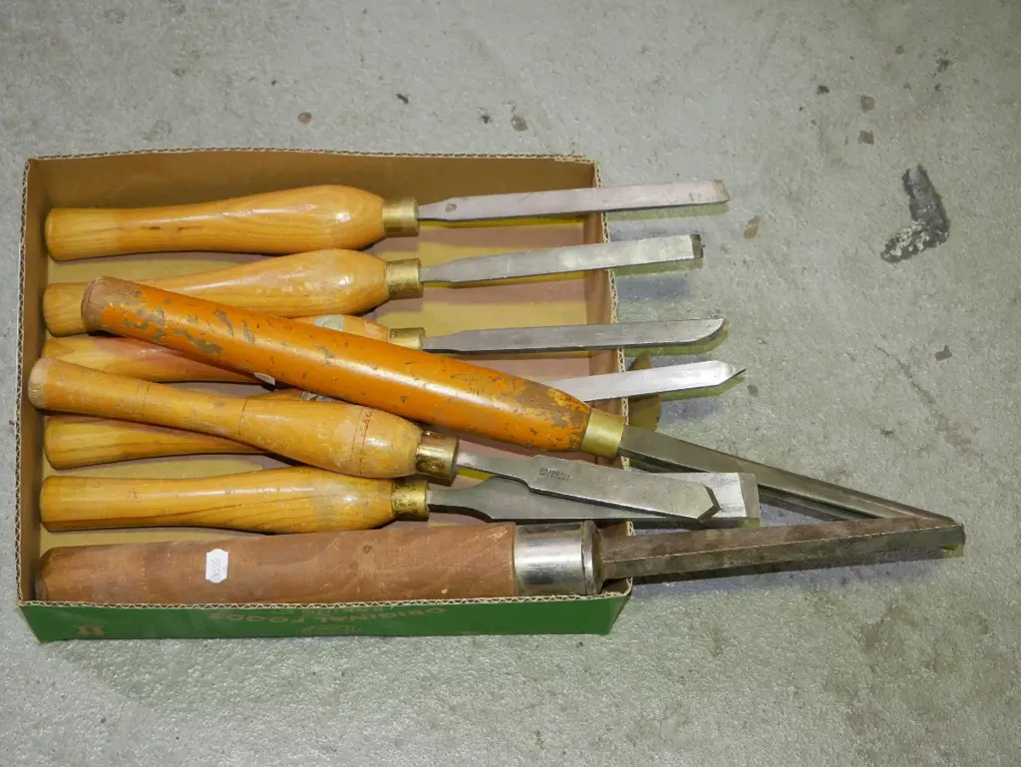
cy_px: 384
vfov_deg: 20.5
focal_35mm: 72
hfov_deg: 27.0
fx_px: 2125
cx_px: 510
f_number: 5.6
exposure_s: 1/160
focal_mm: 36
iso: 3200
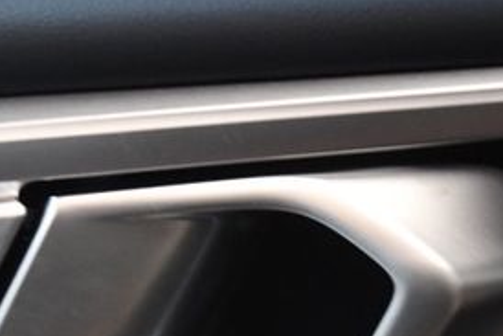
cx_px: 15
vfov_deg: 9.7
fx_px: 1957
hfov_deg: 14.4
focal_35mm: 140
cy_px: 329
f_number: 5.3
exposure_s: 1/80
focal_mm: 40
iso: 3200
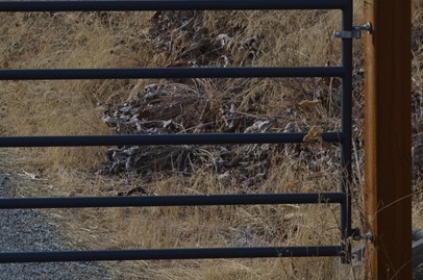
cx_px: -83
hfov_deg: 12.5
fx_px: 1888
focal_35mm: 161
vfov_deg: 8.4
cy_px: 1
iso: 125
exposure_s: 1/250
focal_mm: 40
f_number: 8
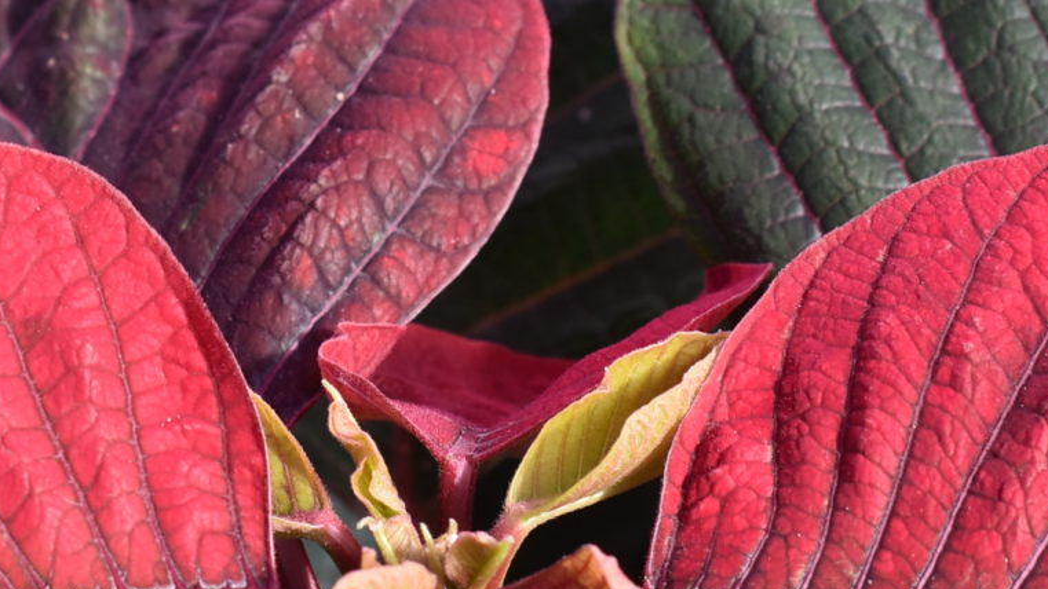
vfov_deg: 9.5
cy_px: 292
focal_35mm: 127
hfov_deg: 16.9
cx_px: 364
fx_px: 3529
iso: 280
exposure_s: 1/250
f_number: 8
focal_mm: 30
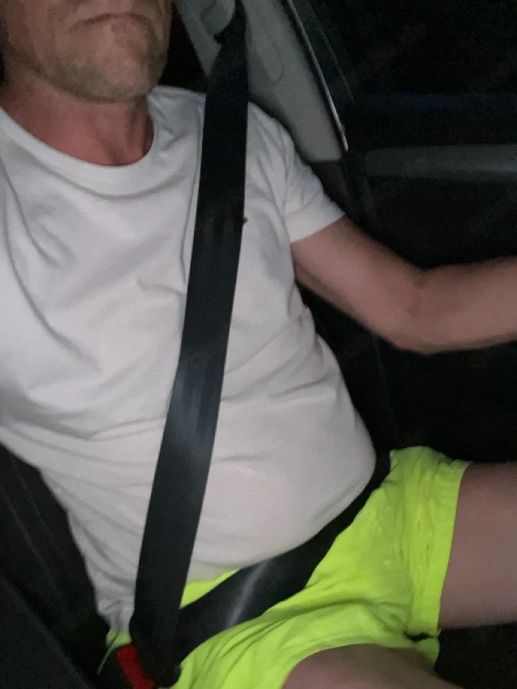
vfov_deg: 60.0
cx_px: 258
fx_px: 597
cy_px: 344
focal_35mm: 30
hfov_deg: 46.8
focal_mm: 2.71
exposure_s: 1/20
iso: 640
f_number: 2.2
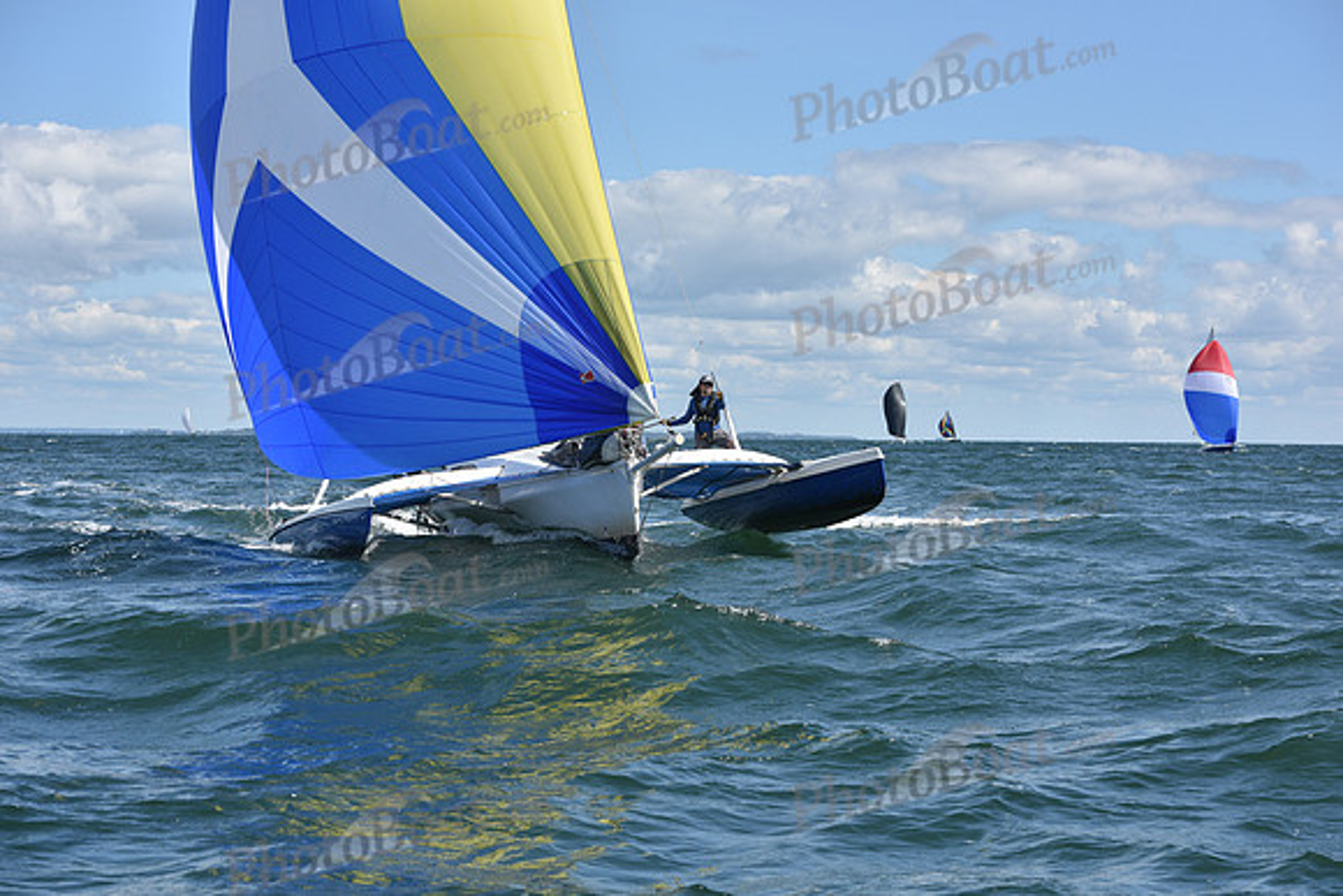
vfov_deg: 19.5
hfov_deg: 28.8
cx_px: 672
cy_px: 448
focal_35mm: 70
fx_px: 2612
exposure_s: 1/1250
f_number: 7.1
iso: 250
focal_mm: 70
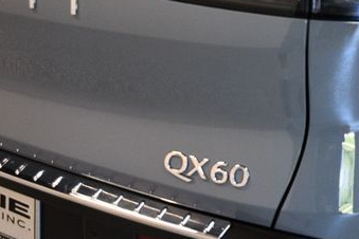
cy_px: 29
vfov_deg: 19.7
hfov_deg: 28.6
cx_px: 317
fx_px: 678
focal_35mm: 68
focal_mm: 24
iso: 1800
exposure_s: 1/125
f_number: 3.8
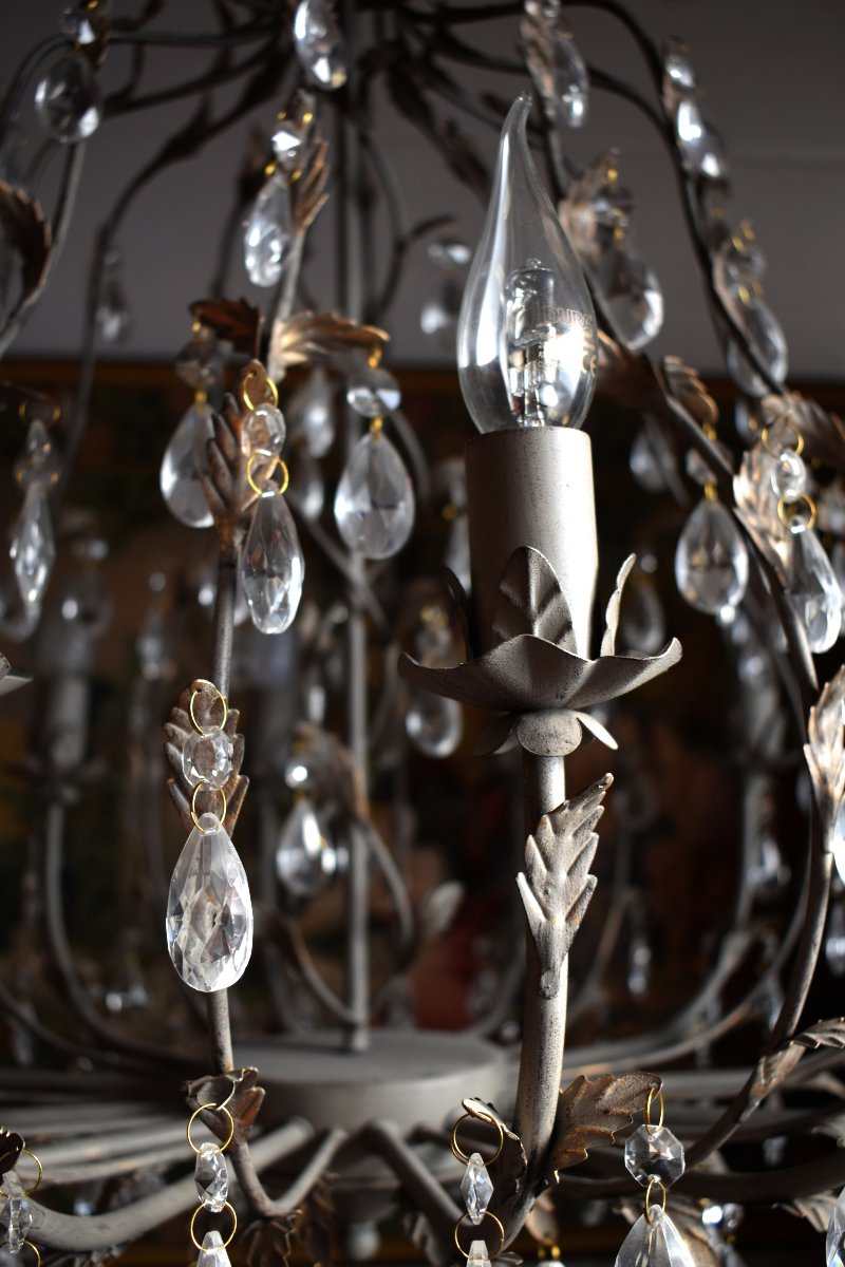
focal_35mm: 38
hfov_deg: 35.5
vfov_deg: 51.3
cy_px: 634
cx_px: 422
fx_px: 1320
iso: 400
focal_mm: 25
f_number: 4.5
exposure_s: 1/250
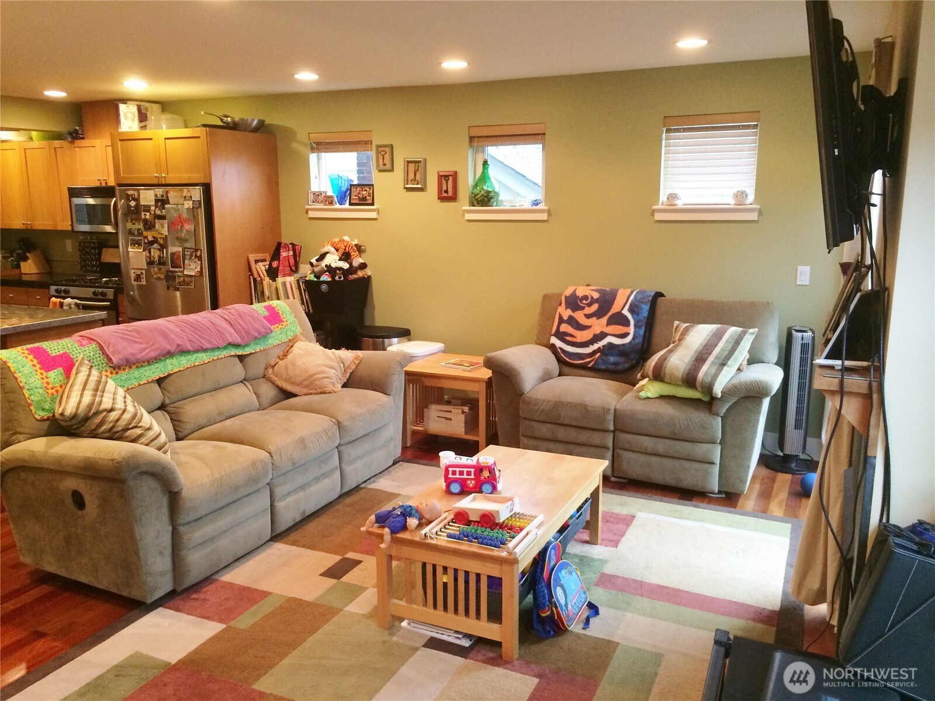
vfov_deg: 46.8
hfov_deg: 60.0
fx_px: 810
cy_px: 350
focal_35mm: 30
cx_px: 468
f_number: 2.2
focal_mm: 4.12
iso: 200
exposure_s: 1/30
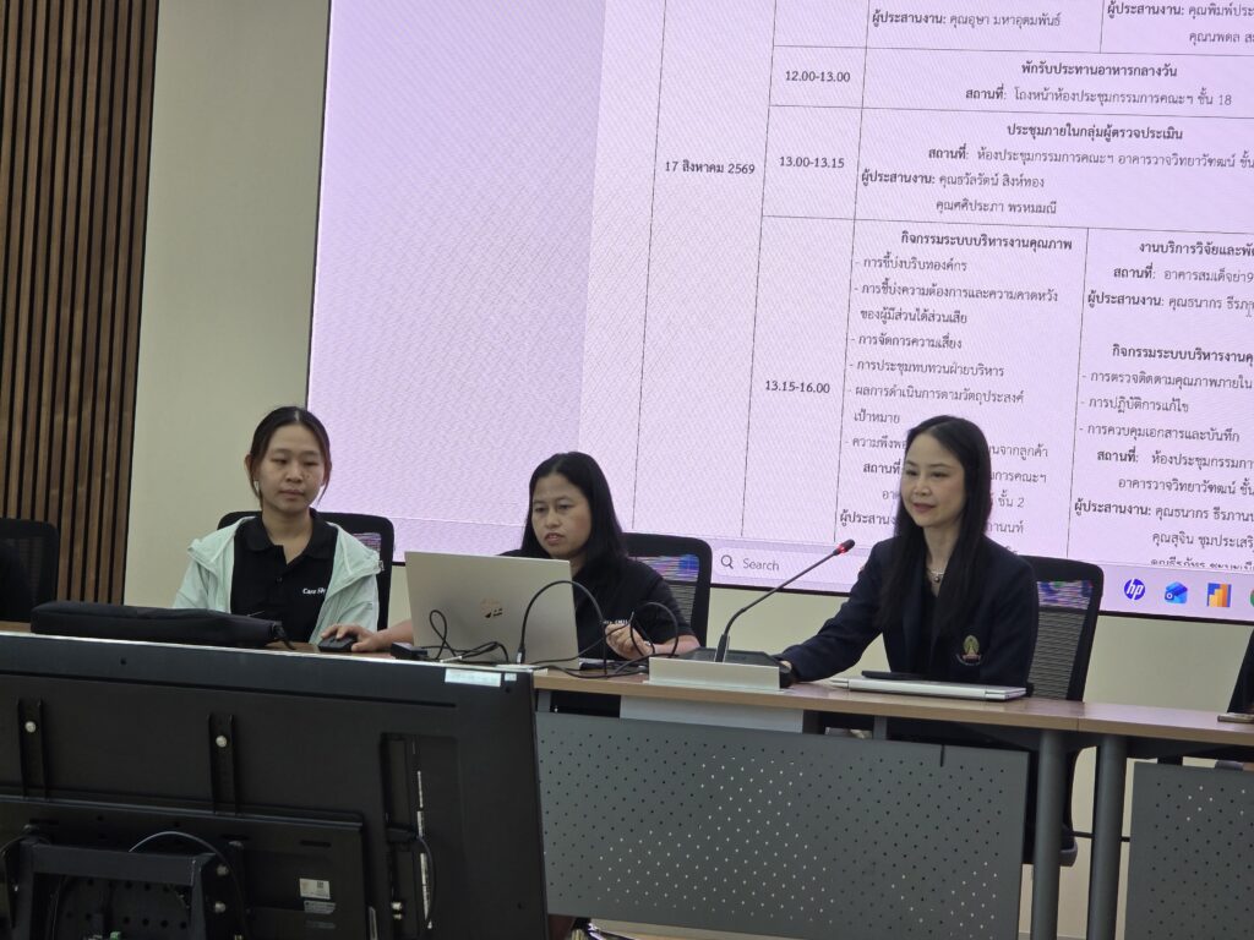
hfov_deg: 17.1
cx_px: 627
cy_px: 470
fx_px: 4166
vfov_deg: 12.9
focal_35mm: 115
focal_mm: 18.6
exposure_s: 1/100
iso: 100
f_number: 3.4
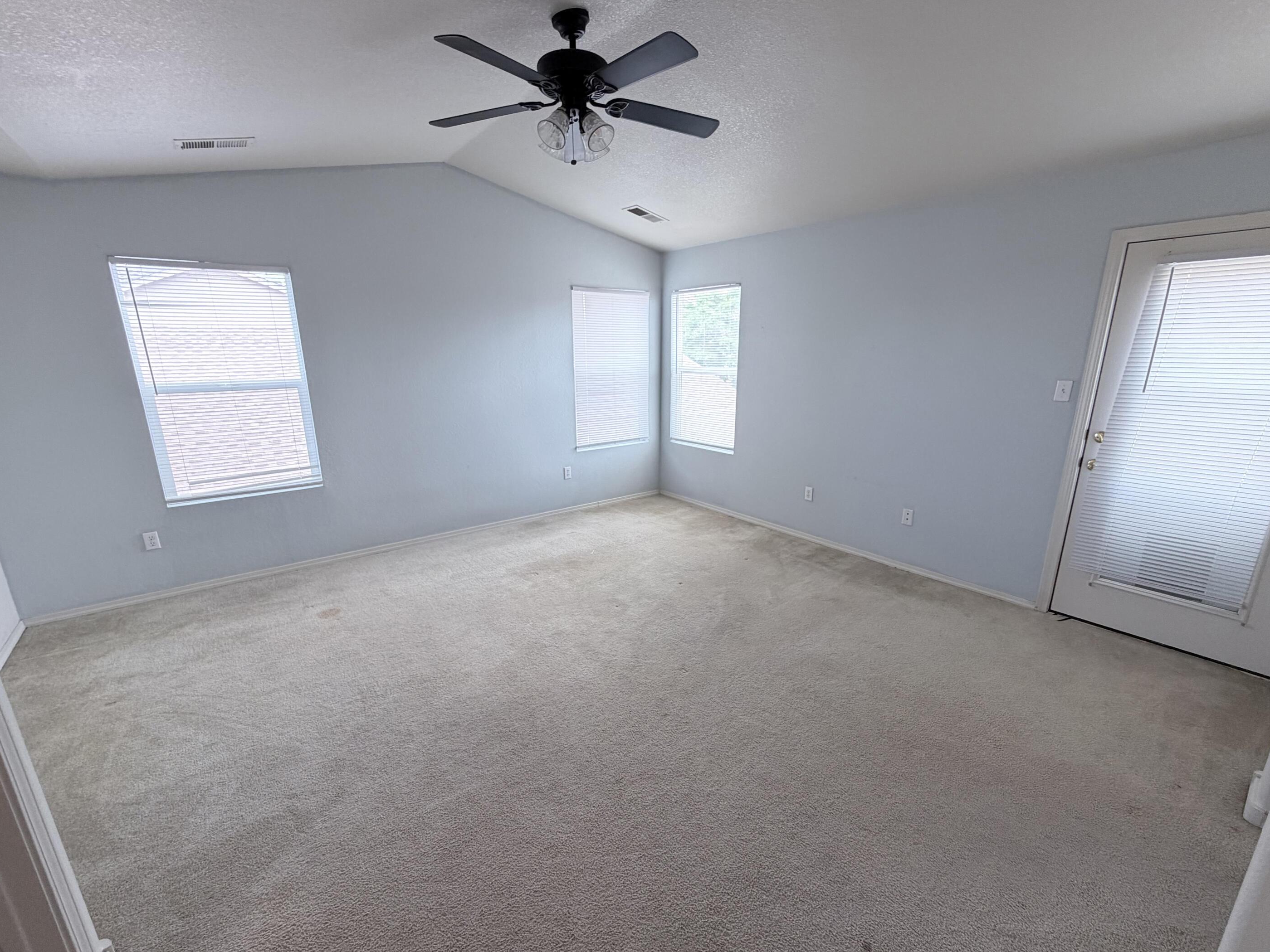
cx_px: 639
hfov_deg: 98.2
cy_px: 500
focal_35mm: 15
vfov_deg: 81.7
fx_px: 550
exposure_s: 1/121
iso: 125
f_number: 2.2
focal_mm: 2.22
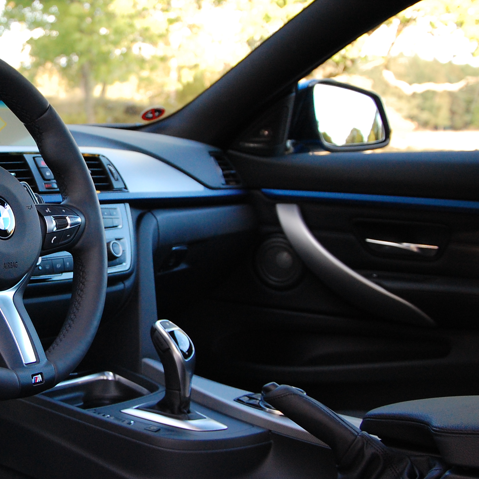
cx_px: 48
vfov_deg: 25.7
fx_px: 1049
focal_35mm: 67
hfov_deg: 25.0
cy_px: 211
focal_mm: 26
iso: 800
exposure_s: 1/200
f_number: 4
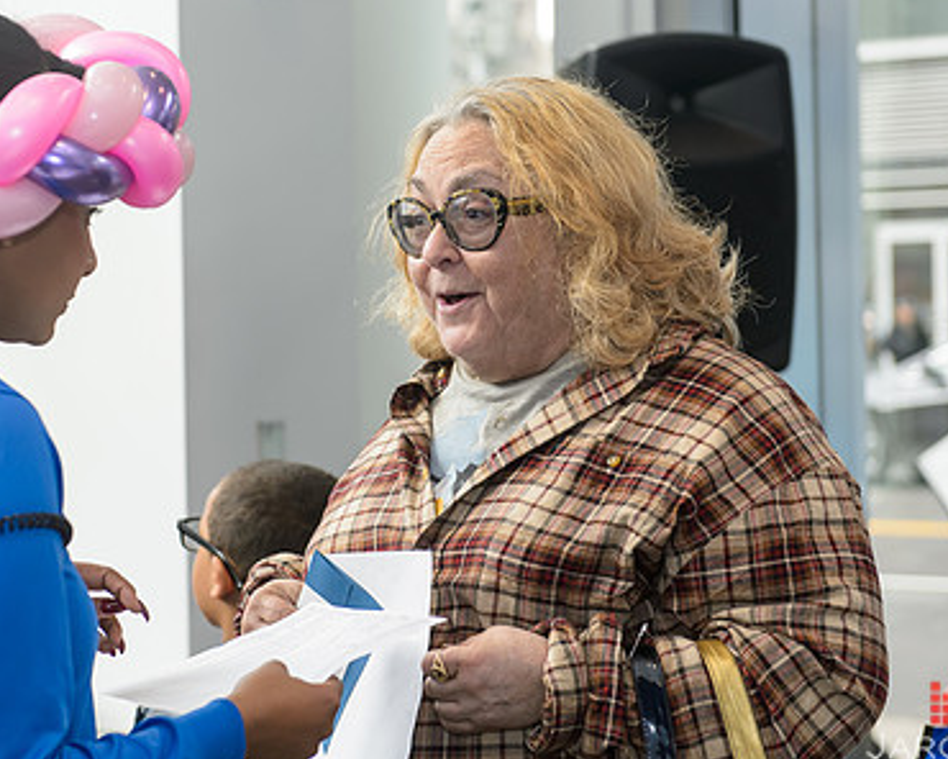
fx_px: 2890
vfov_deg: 14.9
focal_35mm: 103
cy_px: 321
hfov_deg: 18.6
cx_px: 369
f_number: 3.5
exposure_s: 1/250
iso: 640
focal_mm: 70
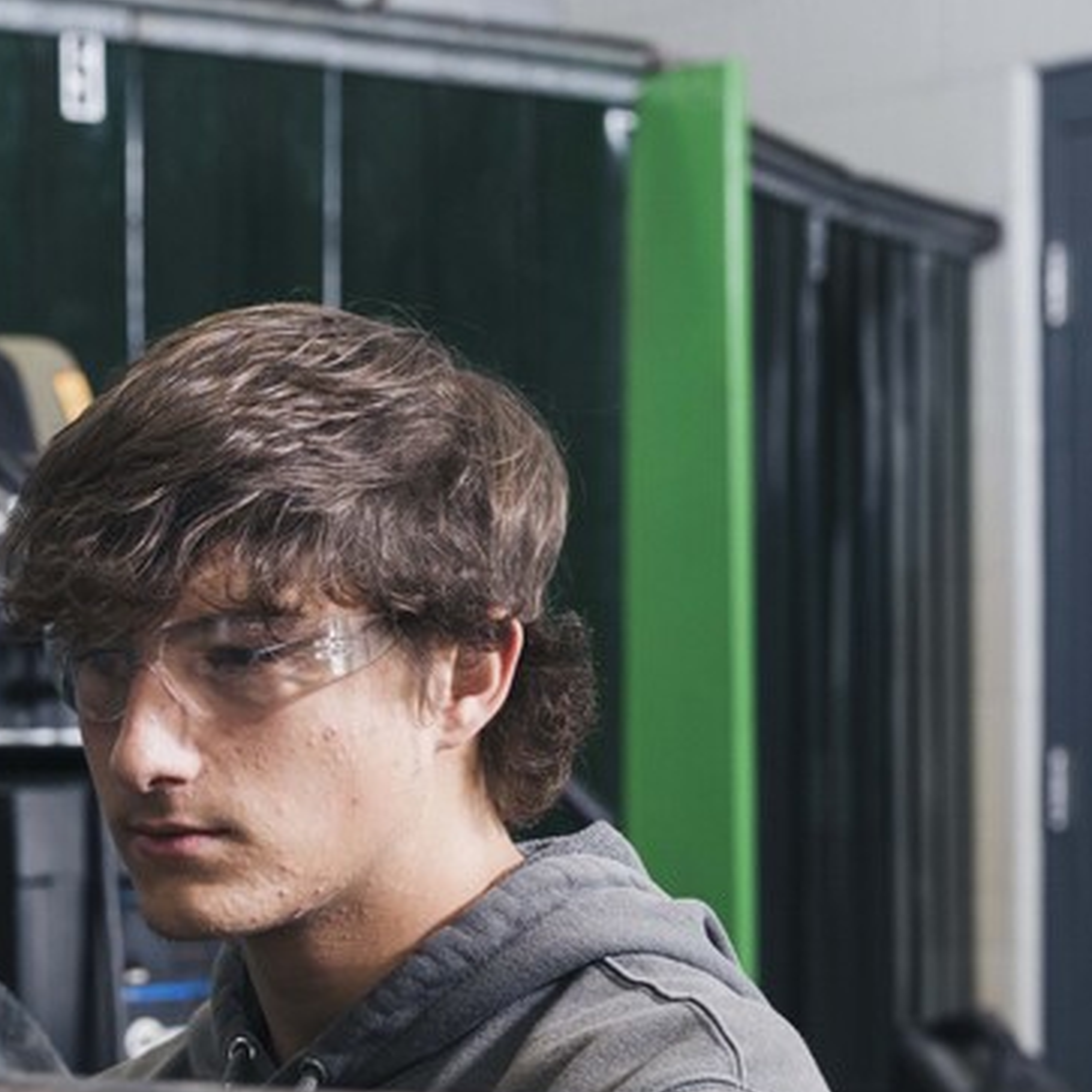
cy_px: 907
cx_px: -187
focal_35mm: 120
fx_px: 4283
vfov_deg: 14.4
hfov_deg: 14.1
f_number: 4
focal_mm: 50
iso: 800
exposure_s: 1/125
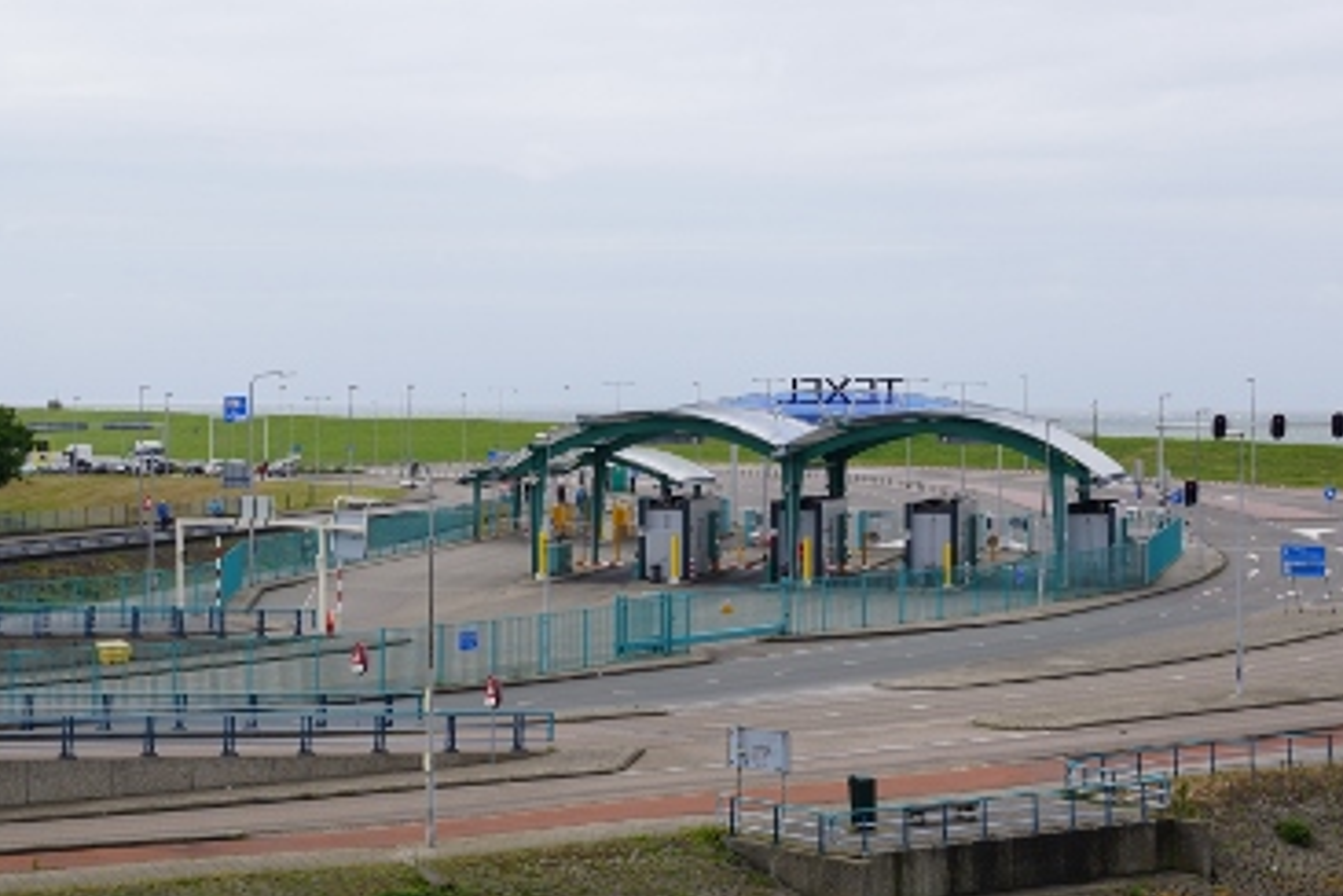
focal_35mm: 82
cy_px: 465
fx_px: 3059
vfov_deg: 16.7
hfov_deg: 24.8
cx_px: 701
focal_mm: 50
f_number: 11
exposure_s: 1/160
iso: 100
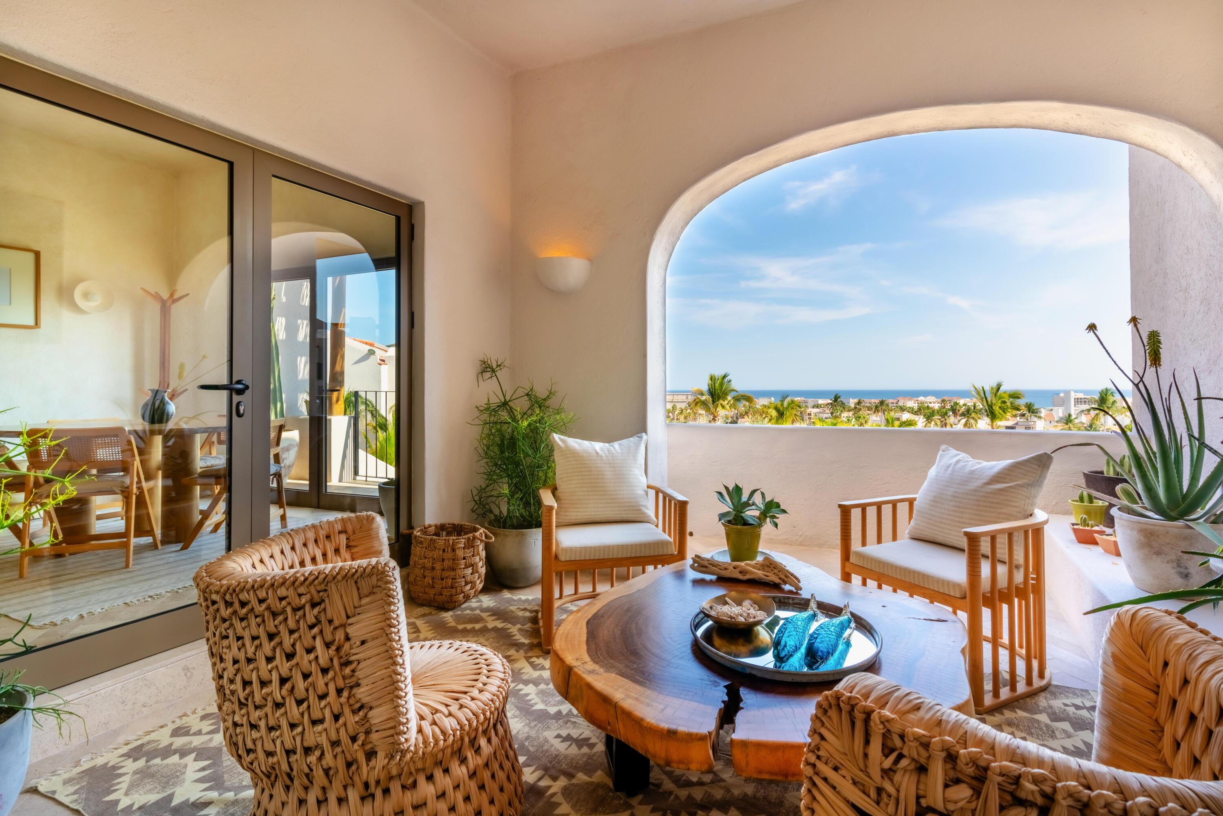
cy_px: 408
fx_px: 578
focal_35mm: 17
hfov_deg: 93.3
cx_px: 612
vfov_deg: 70.5
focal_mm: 17
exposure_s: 1/3200
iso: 200
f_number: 9
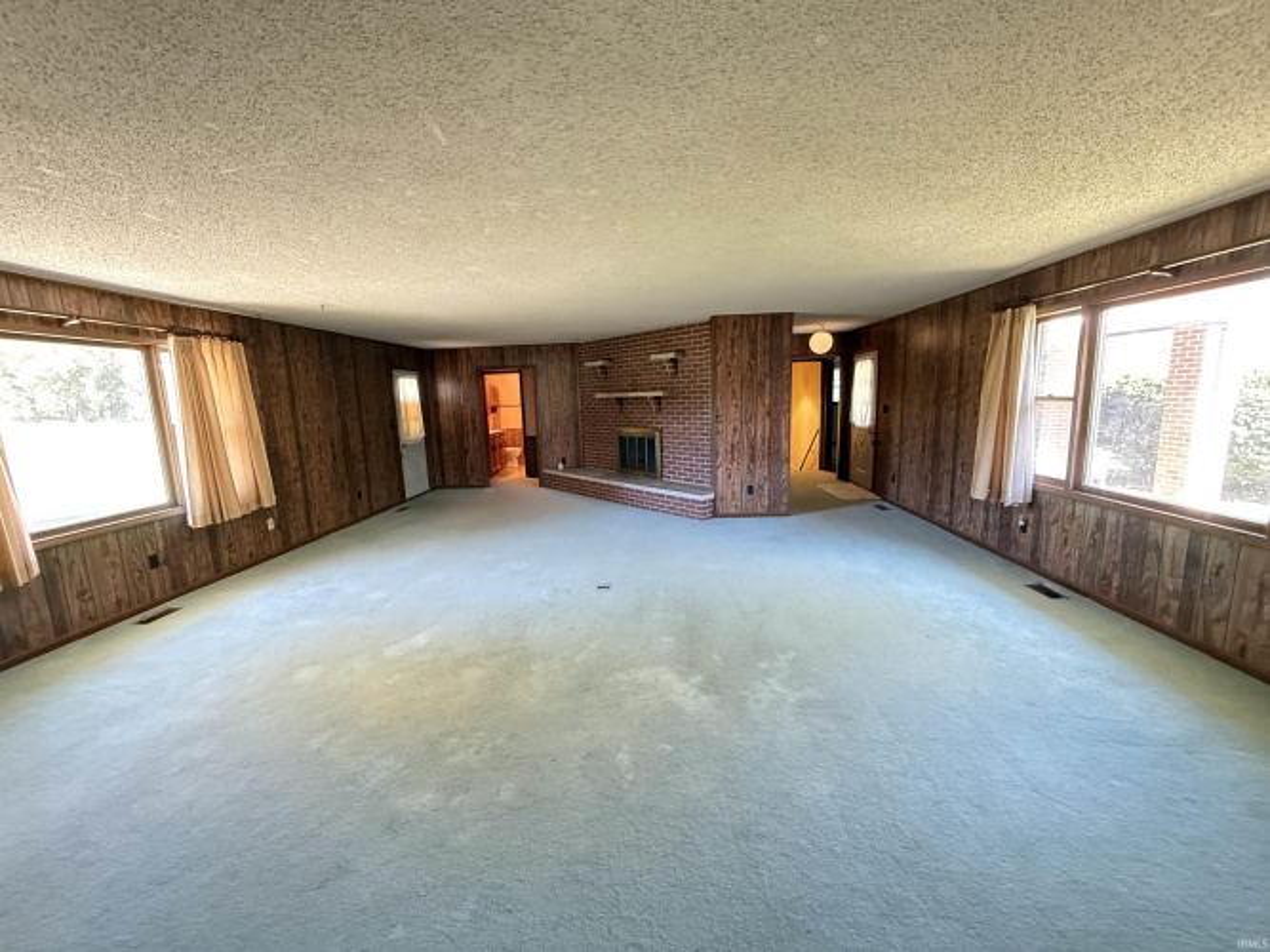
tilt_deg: -9.1
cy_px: 476
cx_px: 635
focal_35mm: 14
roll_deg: +1.7
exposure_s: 1/60
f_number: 2.2
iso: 1000
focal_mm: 2.22
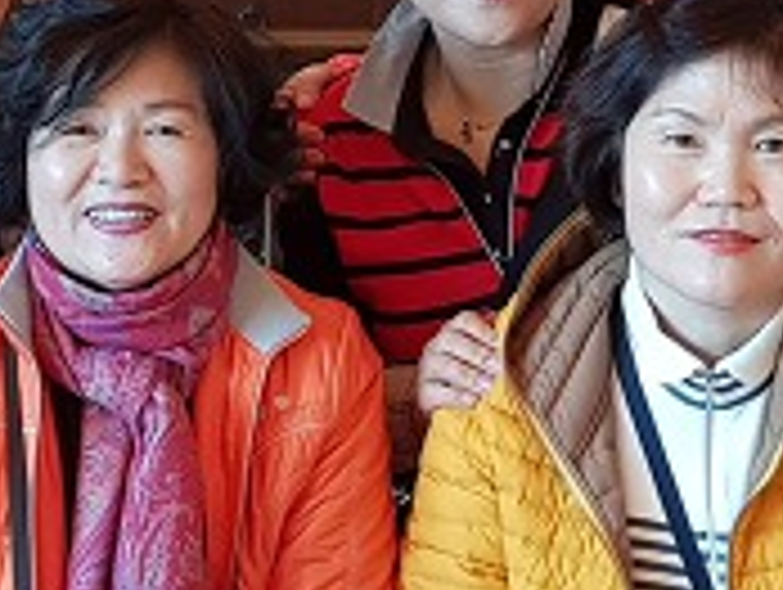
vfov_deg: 12.9
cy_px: -2
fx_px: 2582
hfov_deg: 17.2
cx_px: 207
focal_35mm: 114
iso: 125
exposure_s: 1/60
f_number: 1.7
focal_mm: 4.3
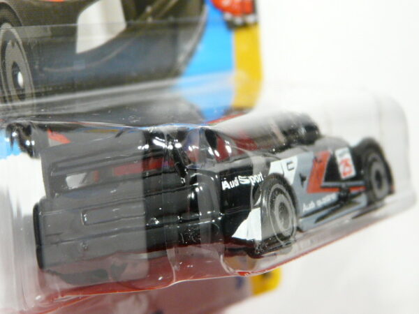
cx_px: 210
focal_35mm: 126
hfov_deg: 15.6
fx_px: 1525
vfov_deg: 11.8
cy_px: 157
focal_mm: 12.9
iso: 200
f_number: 3.2
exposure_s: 1/40
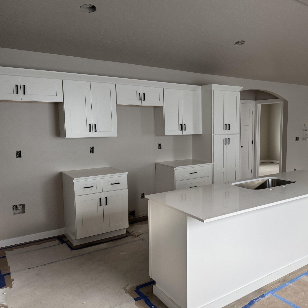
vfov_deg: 55.6
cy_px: 152
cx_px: 207
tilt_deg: -7.2
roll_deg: +0.3
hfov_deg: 54.4
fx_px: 292
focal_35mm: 29
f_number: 1.78
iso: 250
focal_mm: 6.76
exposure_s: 1/60
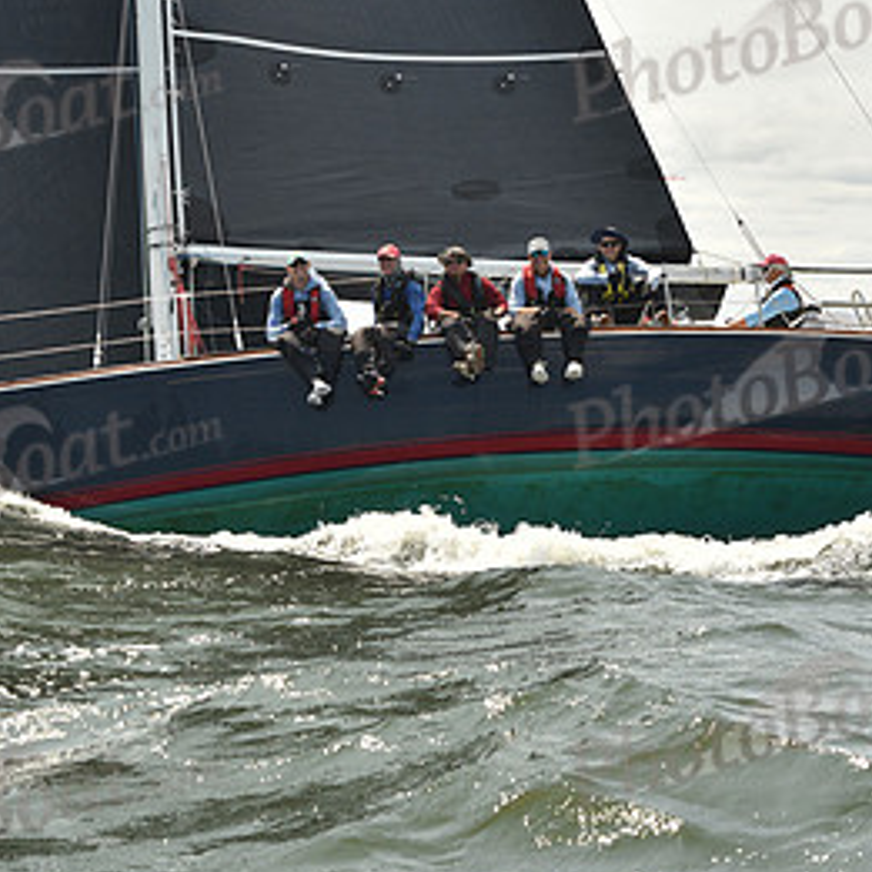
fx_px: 3762
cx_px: 398
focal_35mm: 132
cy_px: 256
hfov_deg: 13.2
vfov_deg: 13.2
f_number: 7.1
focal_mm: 70
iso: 250
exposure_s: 1/800
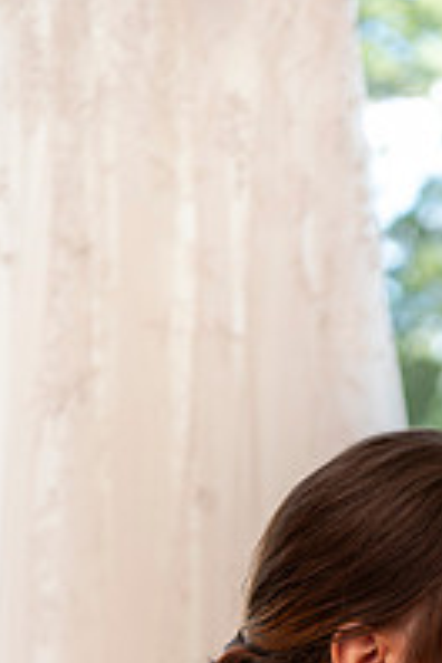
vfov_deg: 12.7
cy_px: 696
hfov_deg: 8.6
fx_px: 2928
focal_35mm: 159
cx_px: 467
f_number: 2.8
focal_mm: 70
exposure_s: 1/100
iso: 250
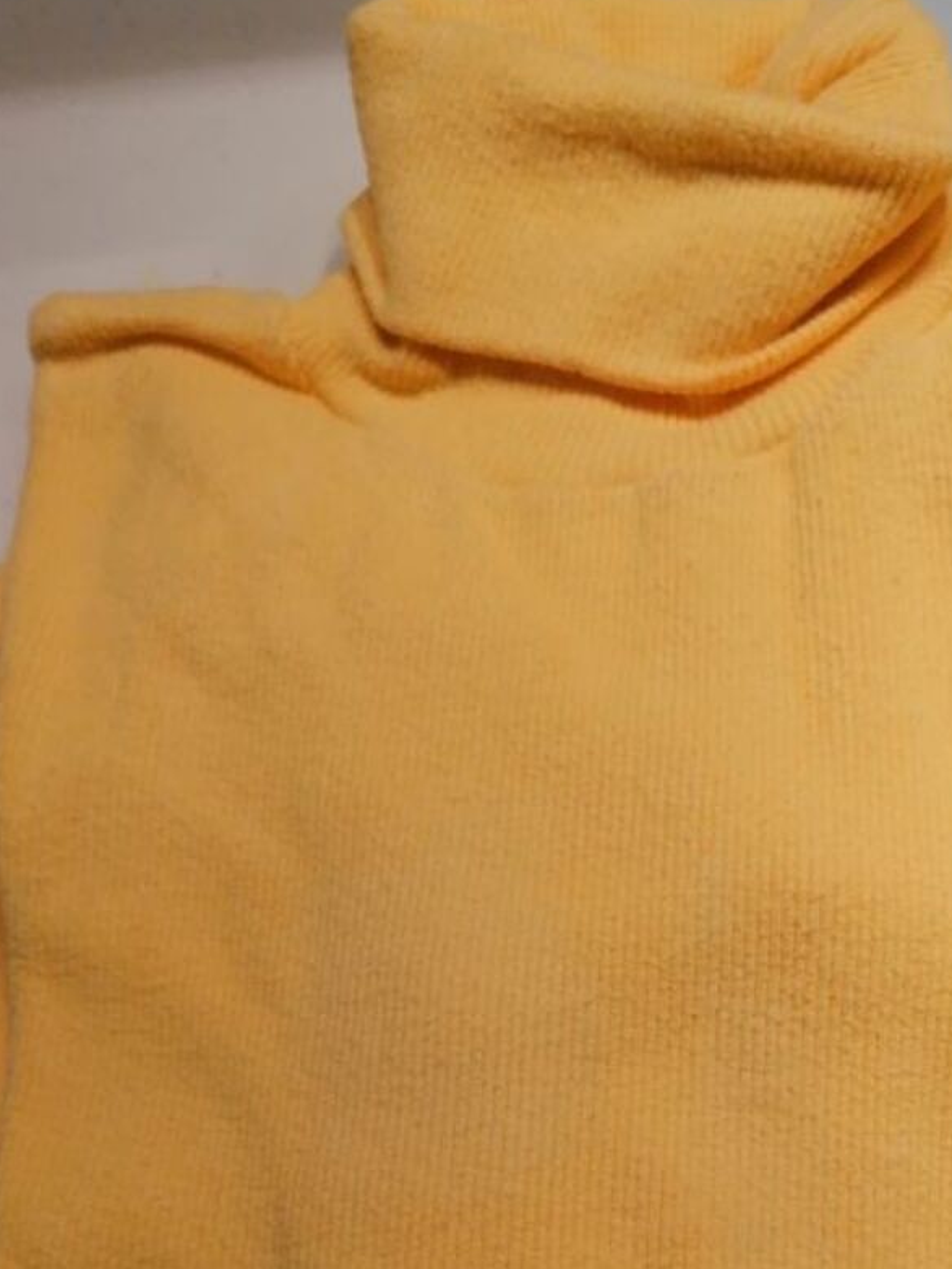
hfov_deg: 31.4
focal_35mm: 46
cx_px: 592
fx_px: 1686
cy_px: 1057
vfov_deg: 39.2
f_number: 1.8
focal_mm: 4.75
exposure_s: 1/100
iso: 80
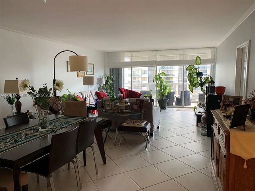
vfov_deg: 53.1
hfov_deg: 67.3
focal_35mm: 26
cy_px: 96
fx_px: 192
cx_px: 128
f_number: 1.8
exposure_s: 1/60
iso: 100
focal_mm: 4.25
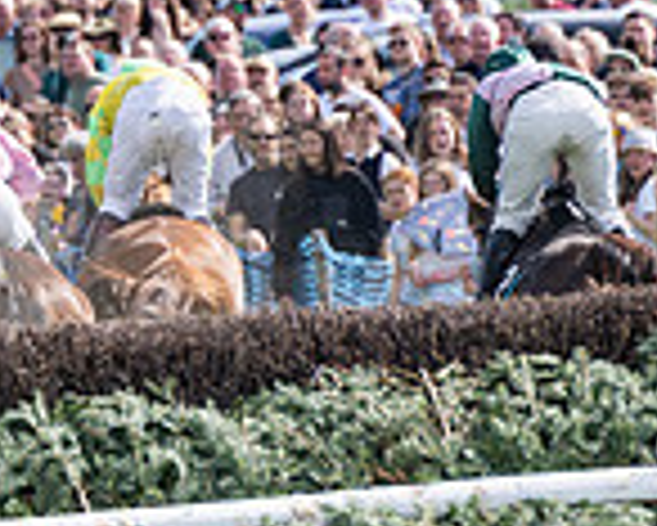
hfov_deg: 1.6
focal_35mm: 1217
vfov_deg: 1.3
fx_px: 23680
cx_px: -49
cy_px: 427
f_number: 4
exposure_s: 1/1600
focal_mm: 280
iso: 200
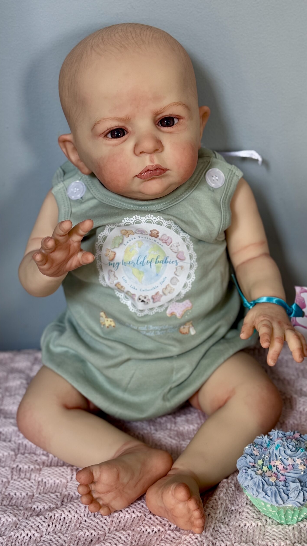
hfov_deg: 22.6
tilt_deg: -31.3
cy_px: 270
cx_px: 163
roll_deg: +6.6
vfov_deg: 39.2
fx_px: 767
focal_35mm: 53
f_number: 1.78
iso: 80
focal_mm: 6.76
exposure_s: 1/121
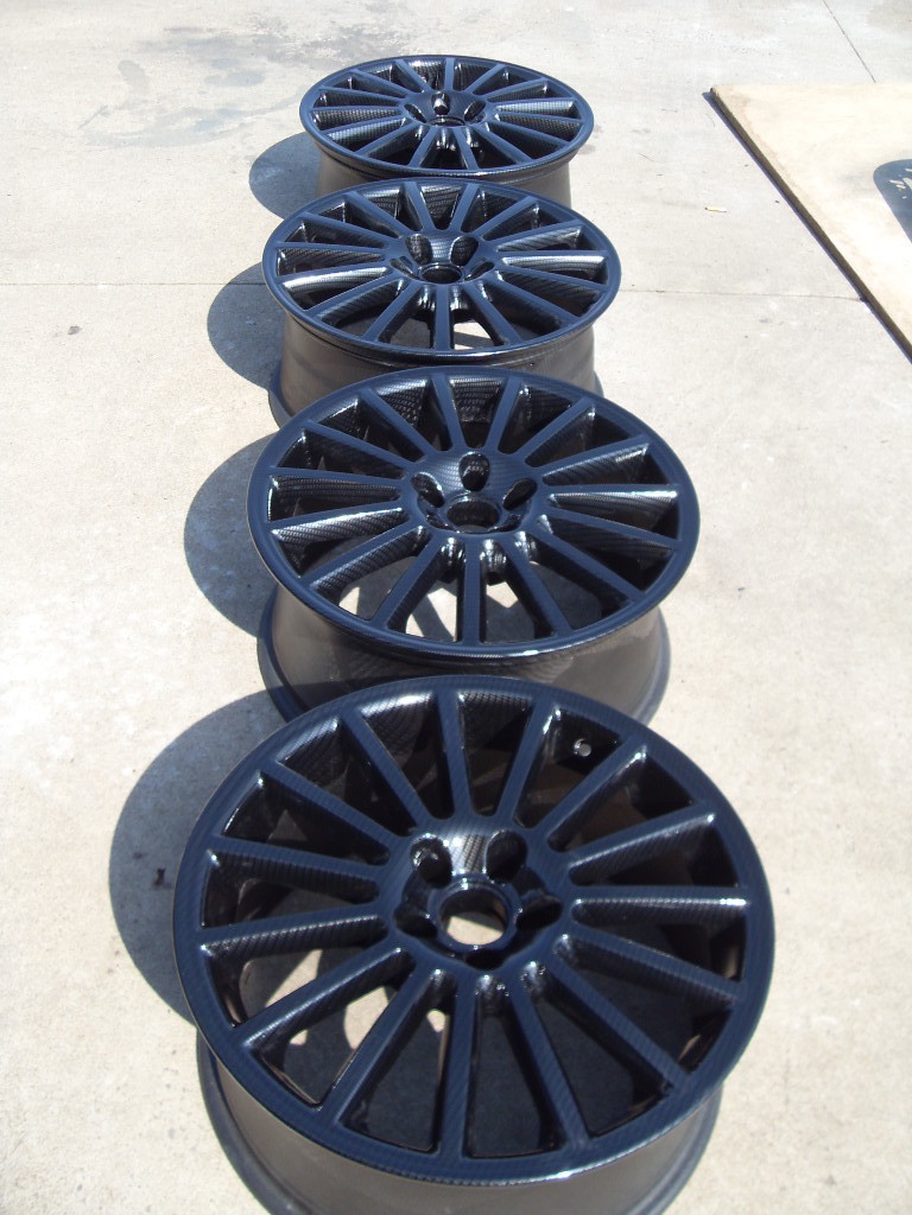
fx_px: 1229
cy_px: 608
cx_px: 456
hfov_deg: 40.7
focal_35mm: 35
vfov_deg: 52.6
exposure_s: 1/125
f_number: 7
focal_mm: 6.3
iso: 80
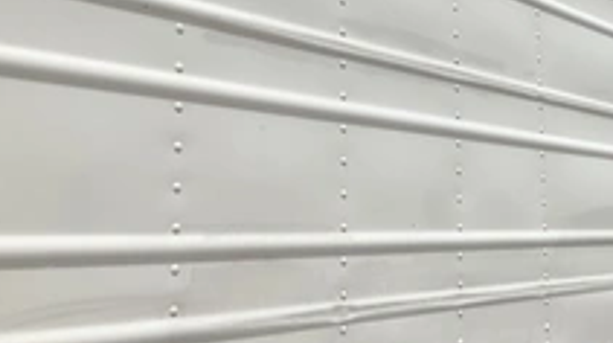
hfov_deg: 33.0
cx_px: 558
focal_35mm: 60
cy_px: 125
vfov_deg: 19.9
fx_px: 974
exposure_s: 1/442
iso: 25
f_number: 1.8
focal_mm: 3
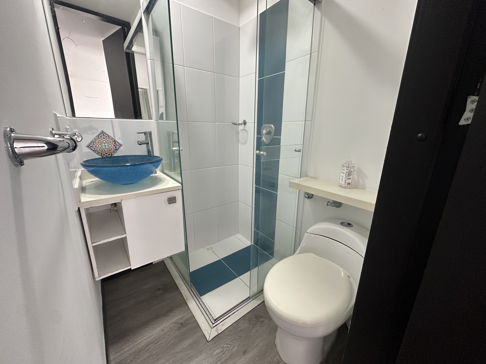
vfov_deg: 85.7
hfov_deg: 102.1
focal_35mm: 14
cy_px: 182
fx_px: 197
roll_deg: +0.0
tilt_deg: -15.5
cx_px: 243
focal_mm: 2.22
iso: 200
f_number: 2.2
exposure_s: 1/60
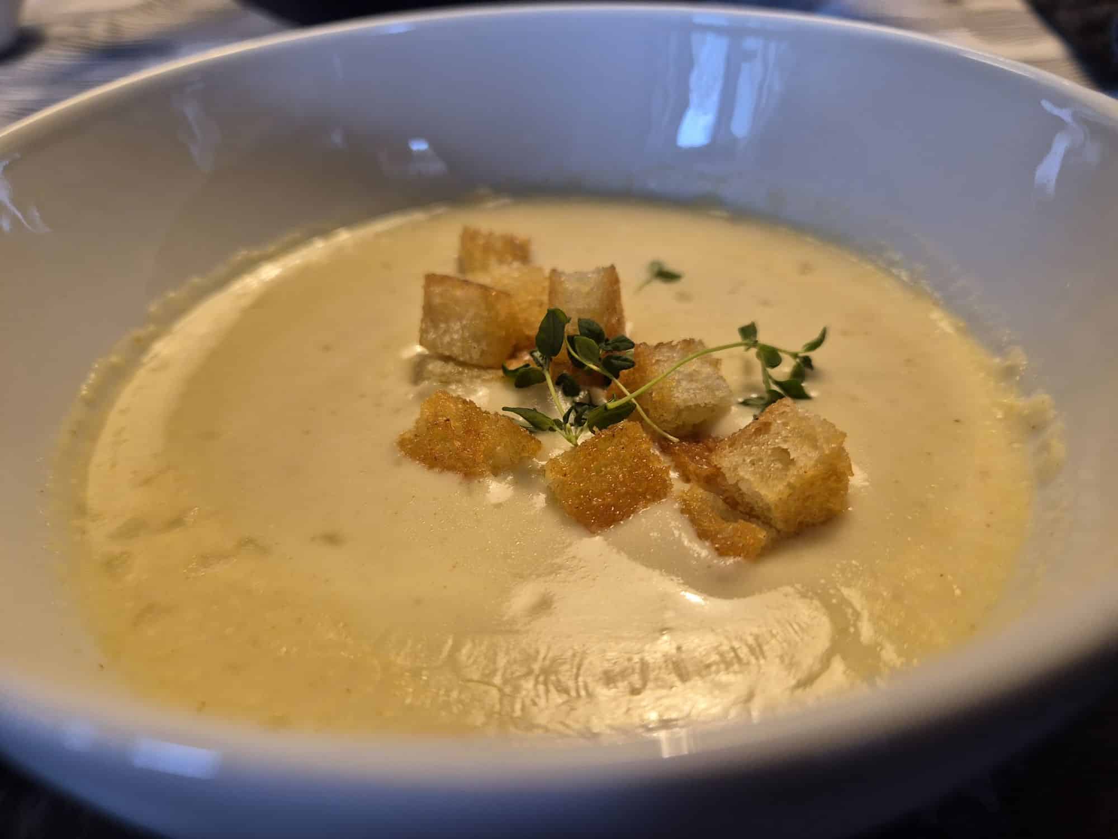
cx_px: 559
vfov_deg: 58.9
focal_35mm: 23
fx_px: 743
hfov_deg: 73.9
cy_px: 420
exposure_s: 1/100
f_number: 1.8
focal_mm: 5.4
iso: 160
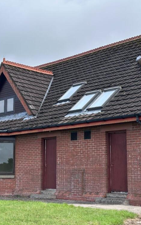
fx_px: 424
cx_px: 39
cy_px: 112
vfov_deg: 29.8
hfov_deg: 18.8
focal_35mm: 69
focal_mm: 6.86
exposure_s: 1/3367
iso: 64
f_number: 1.78
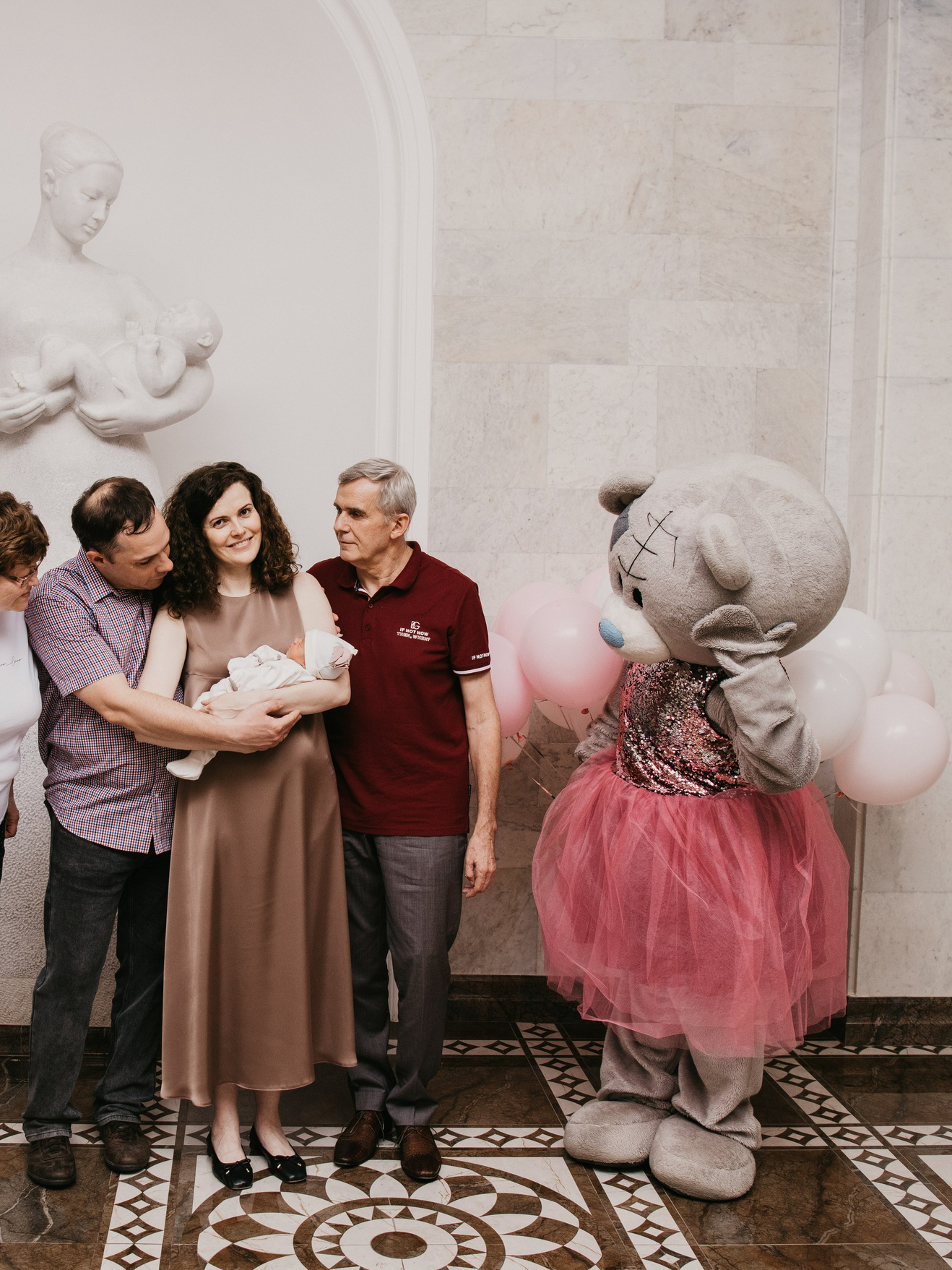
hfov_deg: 35.3
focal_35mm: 40
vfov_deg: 46.8
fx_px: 1467
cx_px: 251
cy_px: 659
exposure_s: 1/160
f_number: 4
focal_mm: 26
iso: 320
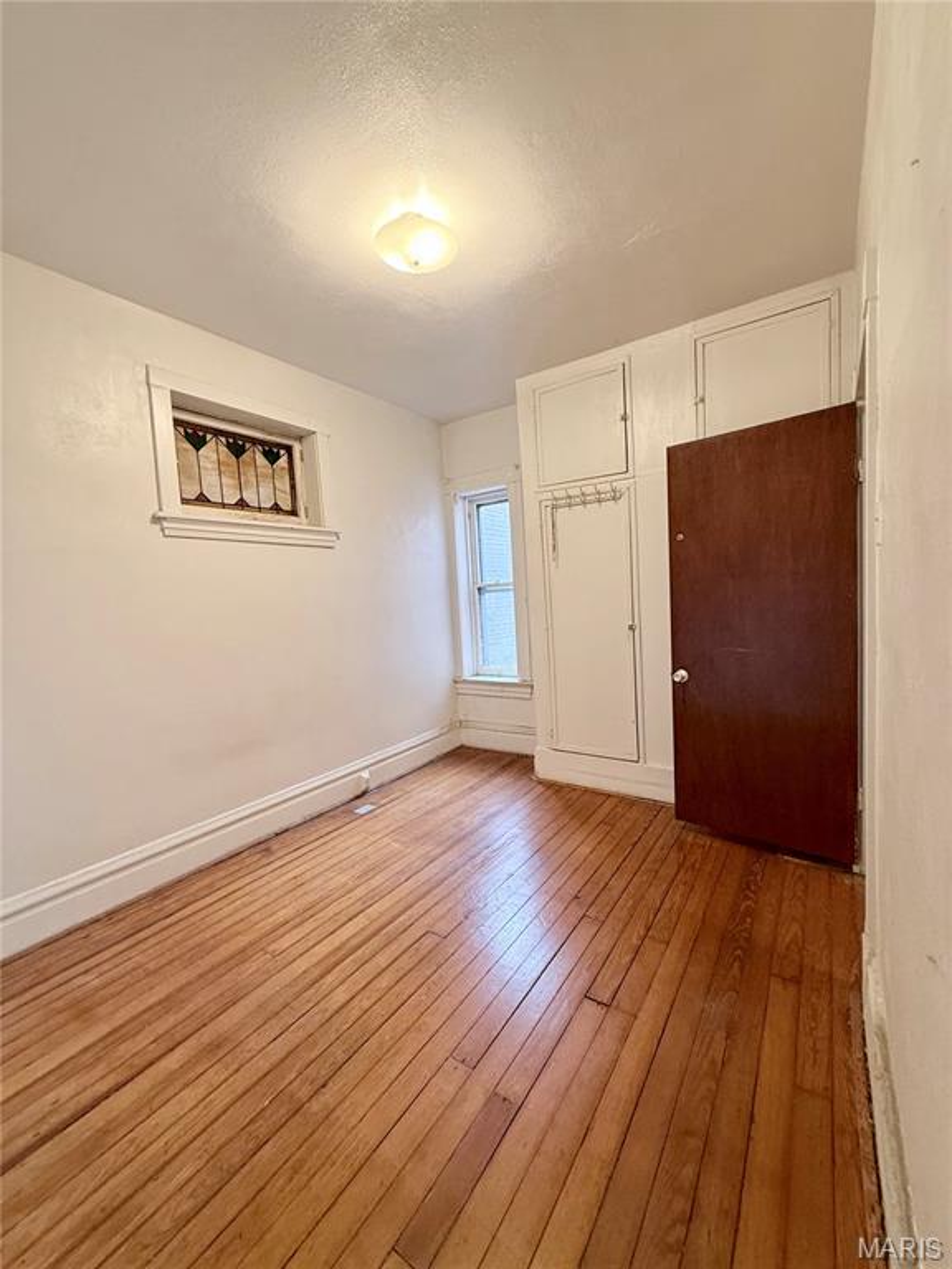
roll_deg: +2.3
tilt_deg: -4.6
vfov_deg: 102.1
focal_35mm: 14
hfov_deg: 85.7
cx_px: 476
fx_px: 513
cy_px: 634
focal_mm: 2.22
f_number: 2.2
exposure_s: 1/60
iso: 250
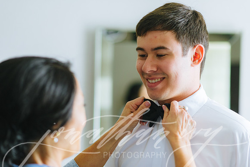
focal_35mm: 85
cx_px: 125
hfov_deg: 23.9
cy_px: 84
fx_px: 590
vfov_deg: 16.1
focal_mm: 85
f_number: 2.2
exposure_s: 1/125
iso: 800
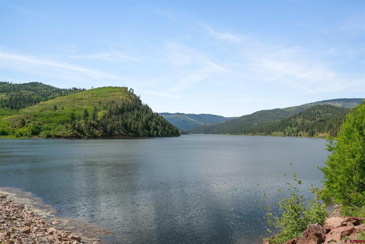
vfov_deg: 49.6
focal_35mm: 26
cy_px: 122
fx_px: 264
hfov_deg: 69.4
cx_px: 182
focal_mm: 26
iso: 400
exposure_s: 1/1500
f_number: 8
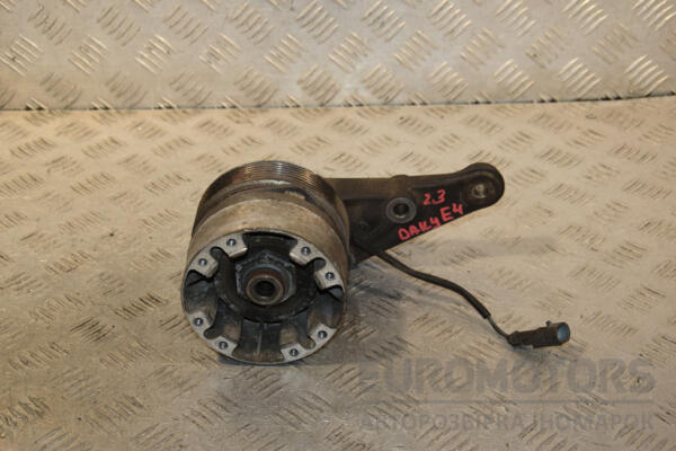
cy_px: 226
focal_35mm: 72
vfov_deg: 18.9
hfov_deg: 28.1
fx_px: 1352
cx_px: 338
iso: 800
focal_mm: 48
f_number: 7.1
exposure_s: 1/200
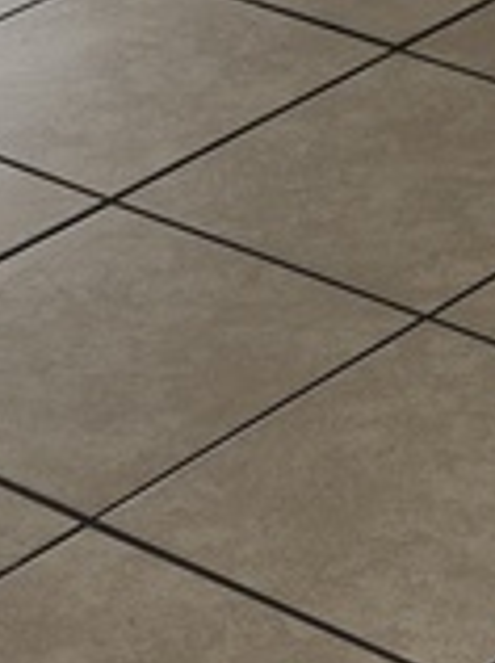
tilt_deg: -14.3
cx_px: 730
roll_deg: +2.4
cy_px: -686
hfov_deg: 7.2
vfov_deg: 9.1
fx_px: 3881
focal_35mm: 203
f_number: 1.78
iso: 100
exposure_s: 1/71
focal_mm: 6.76
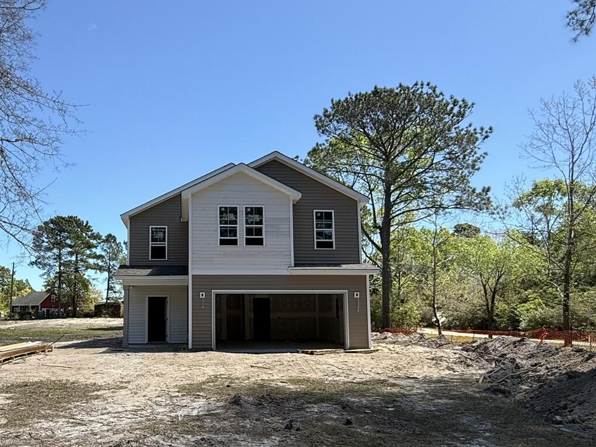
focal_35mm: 28
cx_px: 215
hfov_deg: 62.4
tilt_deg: +6.6
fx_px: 482
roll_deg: +0.3
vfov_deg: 49.4
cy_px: 271
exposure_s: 1/1068
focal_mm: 2.22
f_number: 2.2
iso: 50
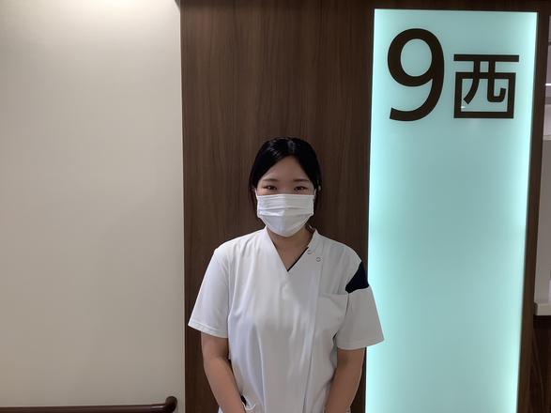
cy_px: 206
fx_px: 493
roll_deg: -0.2
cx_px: 276
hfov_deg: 58.4
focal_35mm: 31
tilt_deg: -5.8
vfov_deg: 45.4
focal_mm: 3.3
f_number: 2.4
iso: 50
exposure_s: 1/60
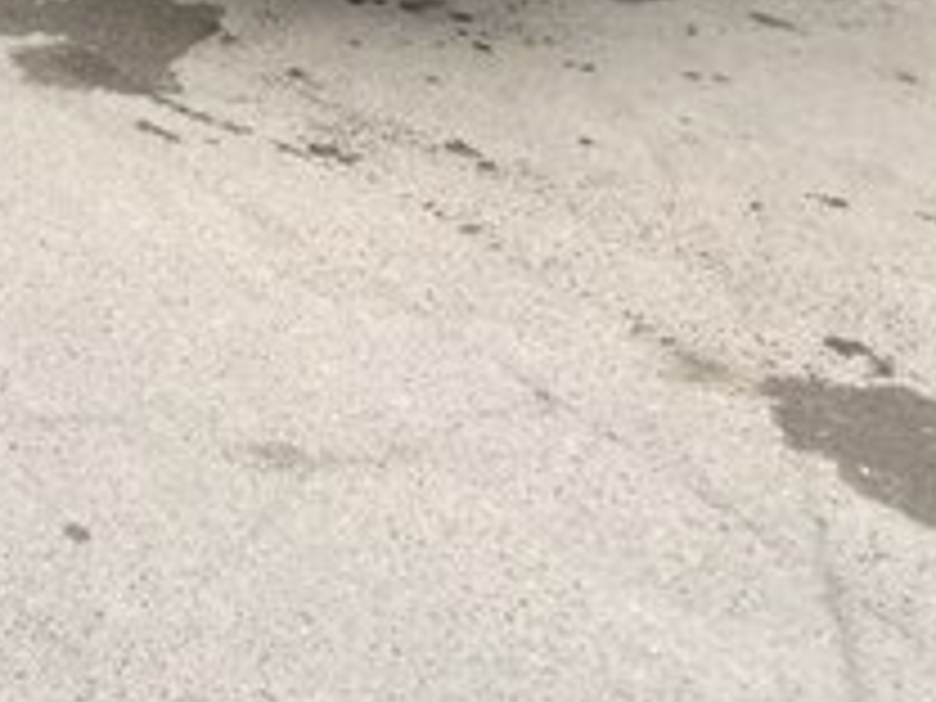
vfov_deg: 14.9
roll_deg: -1.6
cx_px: 54
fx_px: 2488
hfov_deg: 20.8
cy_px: -362
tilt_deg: -15.9
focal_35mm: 92
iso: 100
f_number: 2.2
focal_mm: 4.15
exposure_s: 1/33
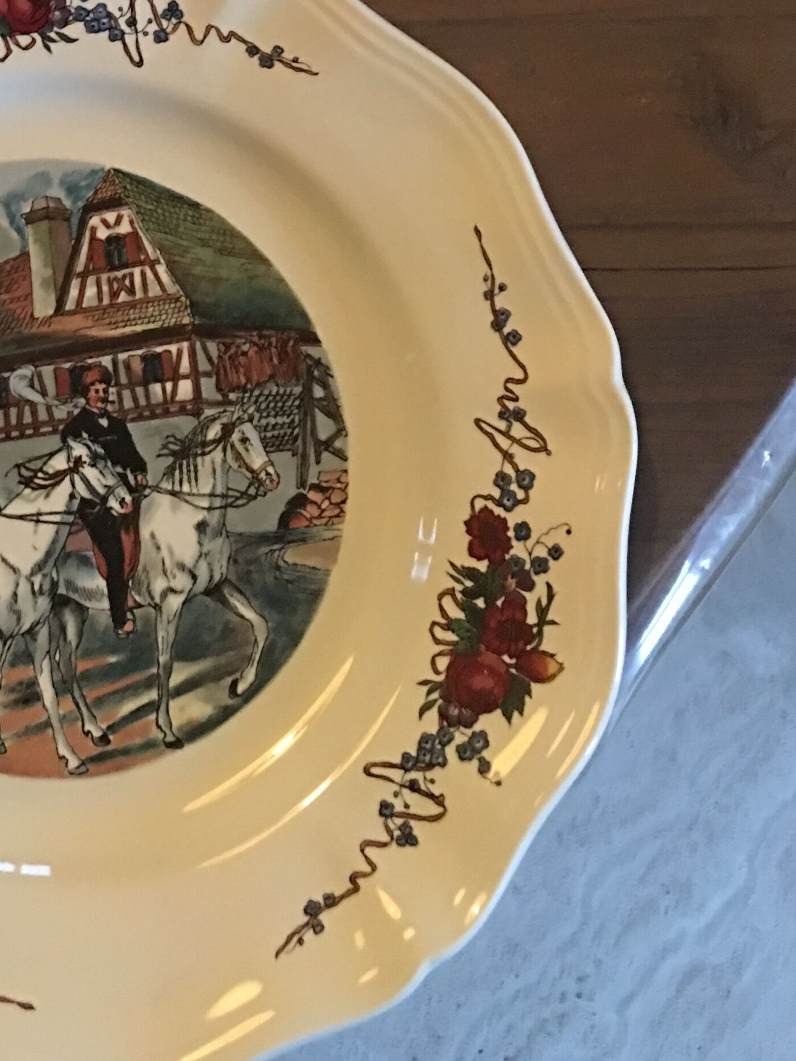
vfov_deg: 28.6
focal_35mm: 63
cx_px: 8
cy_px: -28
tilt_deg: -76.4
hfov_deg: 22.4
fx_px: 1932
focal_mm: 4.15
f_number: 2.2
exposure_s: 1/4
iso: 100
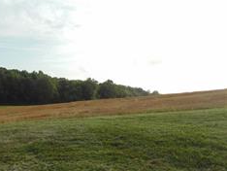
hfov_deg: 54.7
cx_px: 63
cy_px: 109
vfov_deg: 43.8
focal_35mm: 32
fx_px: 210
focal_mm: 4
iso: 80
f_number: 3.1
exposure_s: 1/640
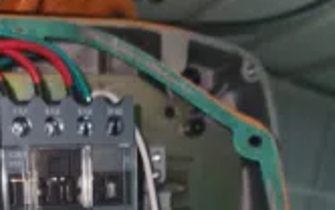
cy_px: 301
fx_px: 585
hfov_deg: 31.0
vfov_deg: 18.4
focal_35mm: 64
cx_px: 57
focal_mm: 7
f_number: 1.8
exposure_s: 1/50
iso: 200
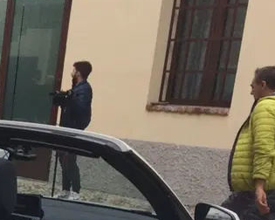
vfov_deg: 13.6
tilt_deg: -15.4
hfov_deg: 15.1
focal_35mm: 108
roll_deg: -2.7
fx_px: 879
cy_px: 311
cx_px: -241
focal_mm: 4.15
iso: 32
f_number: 2.2
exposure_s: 1/547
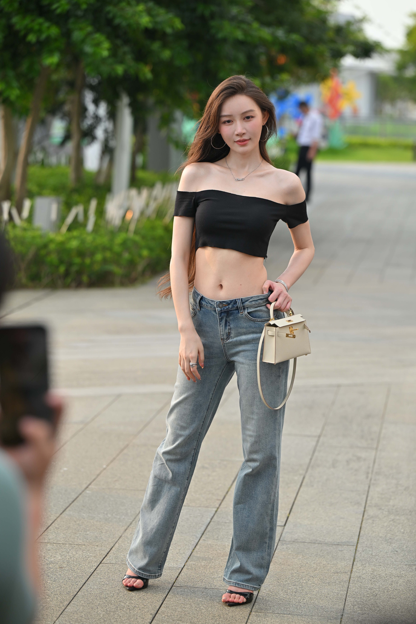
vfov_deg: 17.1
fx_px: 2080
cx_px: 208
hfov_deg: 11.4
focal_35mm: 120
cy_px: 312
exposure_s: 1/800
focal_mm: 120
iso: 200
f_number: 3.5
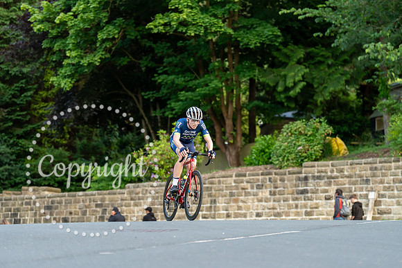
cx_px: 201
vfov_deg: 13.0
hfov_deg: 19.5
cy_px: 134
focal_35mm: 105
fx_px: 1173
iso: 1250
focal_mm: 105
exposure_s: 1/1000
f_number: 2.8
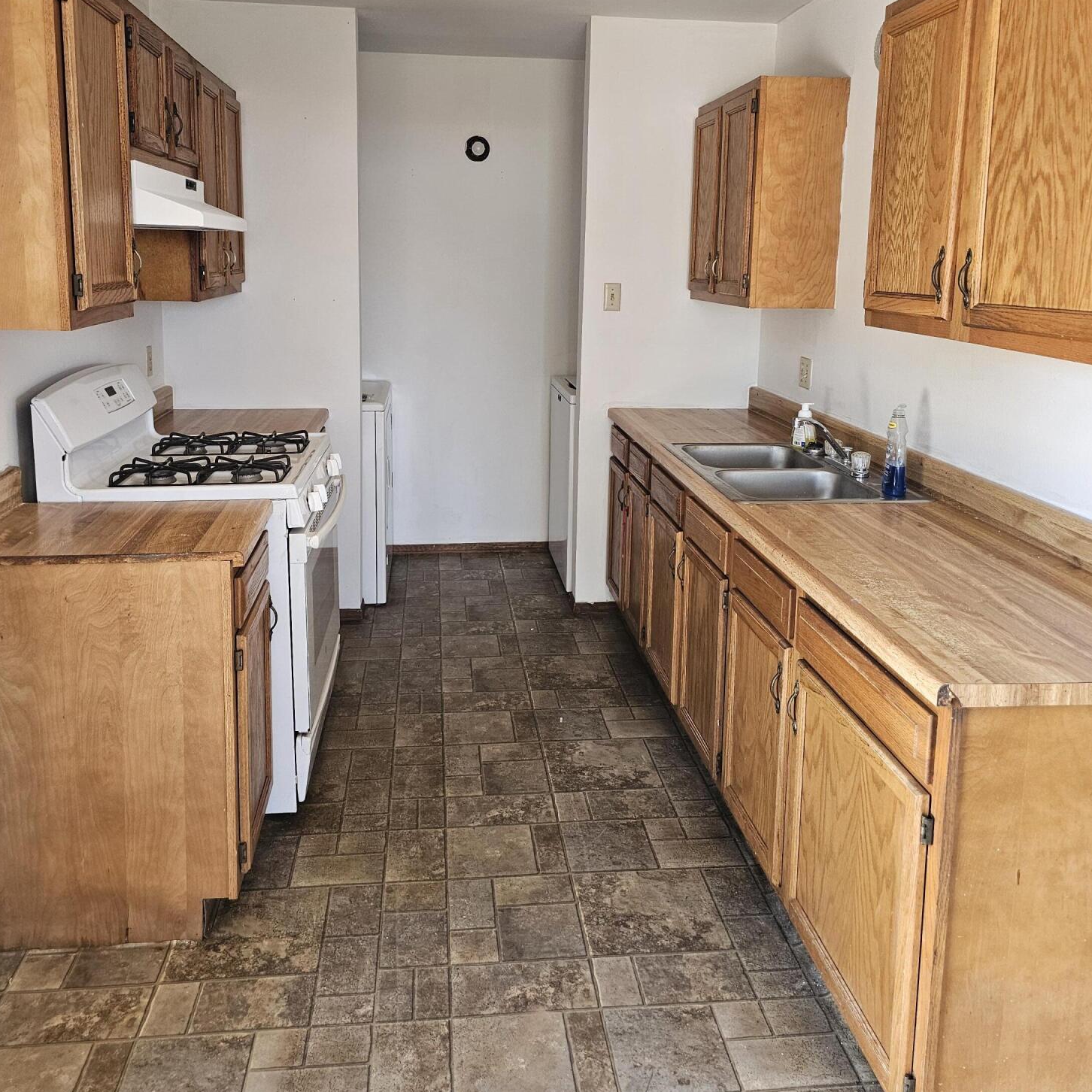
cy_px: 397
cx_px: 548
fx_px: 999
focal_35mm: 28
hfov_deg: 57.3
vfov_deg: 56.5
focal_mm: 6.3
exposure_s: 1/120
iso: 200
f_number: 1.7
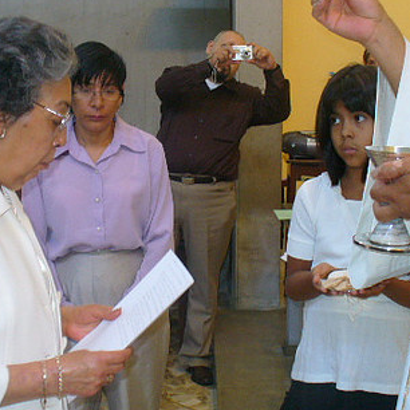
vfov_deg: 27.7
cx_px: 154
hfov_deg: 27.6
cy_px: 167
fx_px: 831
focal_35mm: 62
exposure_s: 1/10
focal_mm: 6.1
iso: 100
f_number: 2.8
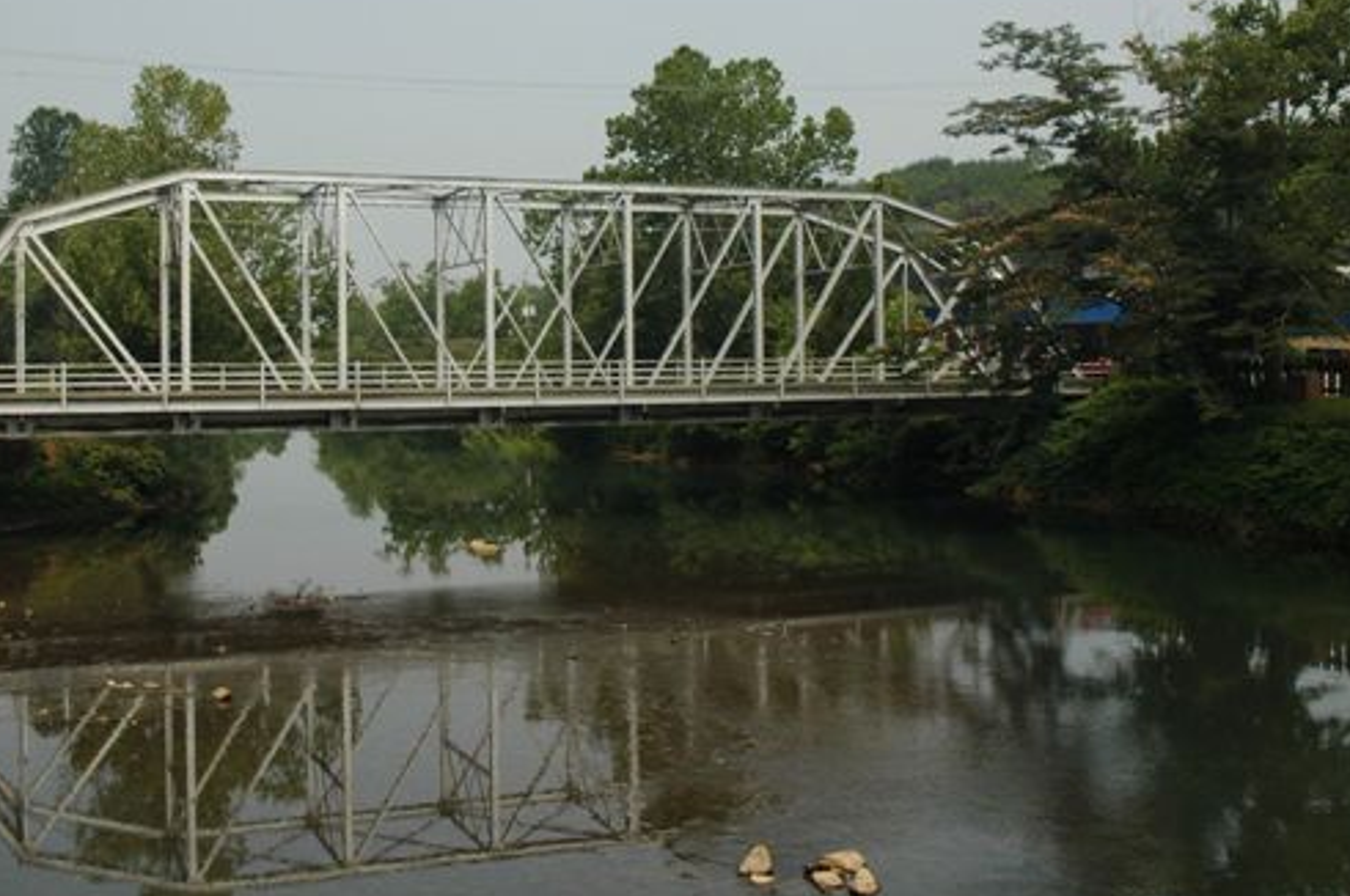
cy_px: 323
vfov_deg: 30.9
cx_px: 539
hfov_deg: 45.2
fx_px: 1610
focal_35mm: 43
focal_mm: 22
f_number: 9
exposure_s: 1/320
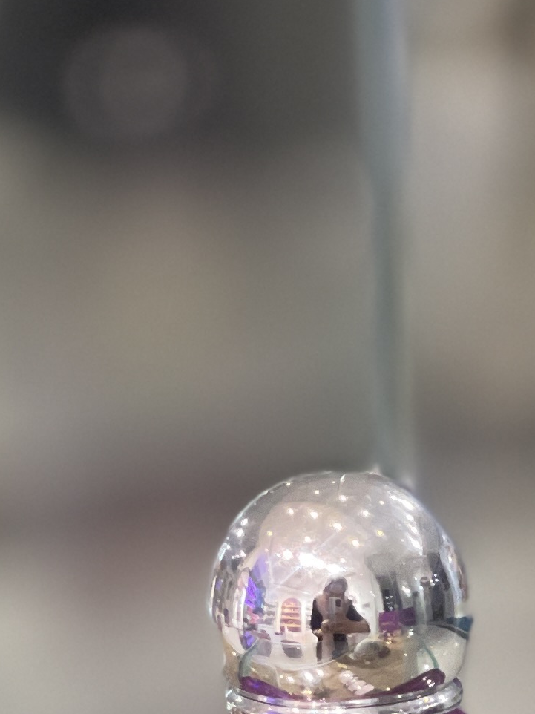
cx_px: 395
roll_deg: +2.3
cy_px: 976
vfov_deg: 8.9
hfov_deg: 6.8
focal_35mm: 218
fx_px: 4494
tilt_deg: -15.6
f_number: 2
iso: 160
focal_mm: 6
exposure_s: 1/100
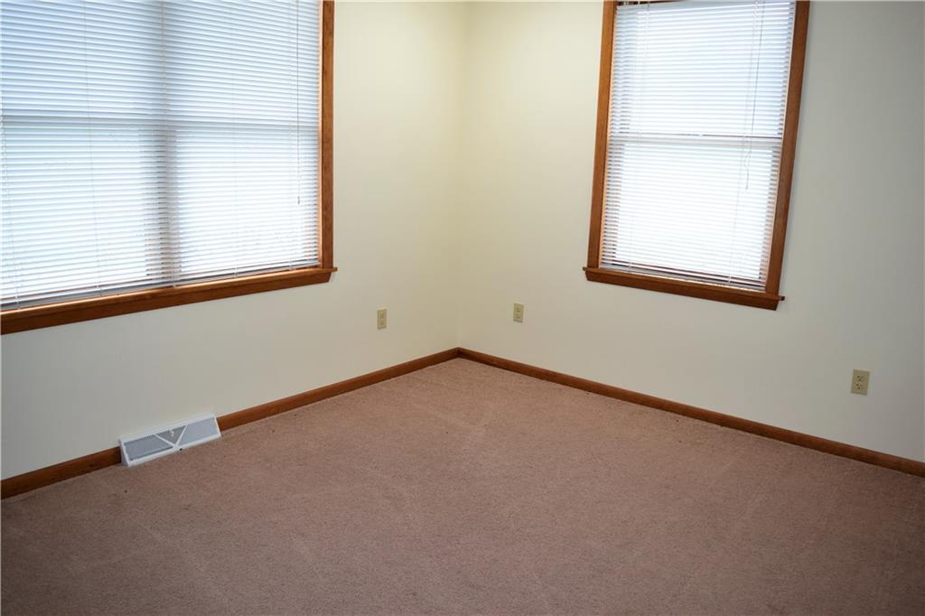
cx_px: 462
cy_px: 308
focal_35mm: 27
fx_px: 693
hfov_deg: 67.4
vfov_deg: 47.9
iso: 640
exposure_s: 1/60
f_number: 4.5
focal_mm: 18
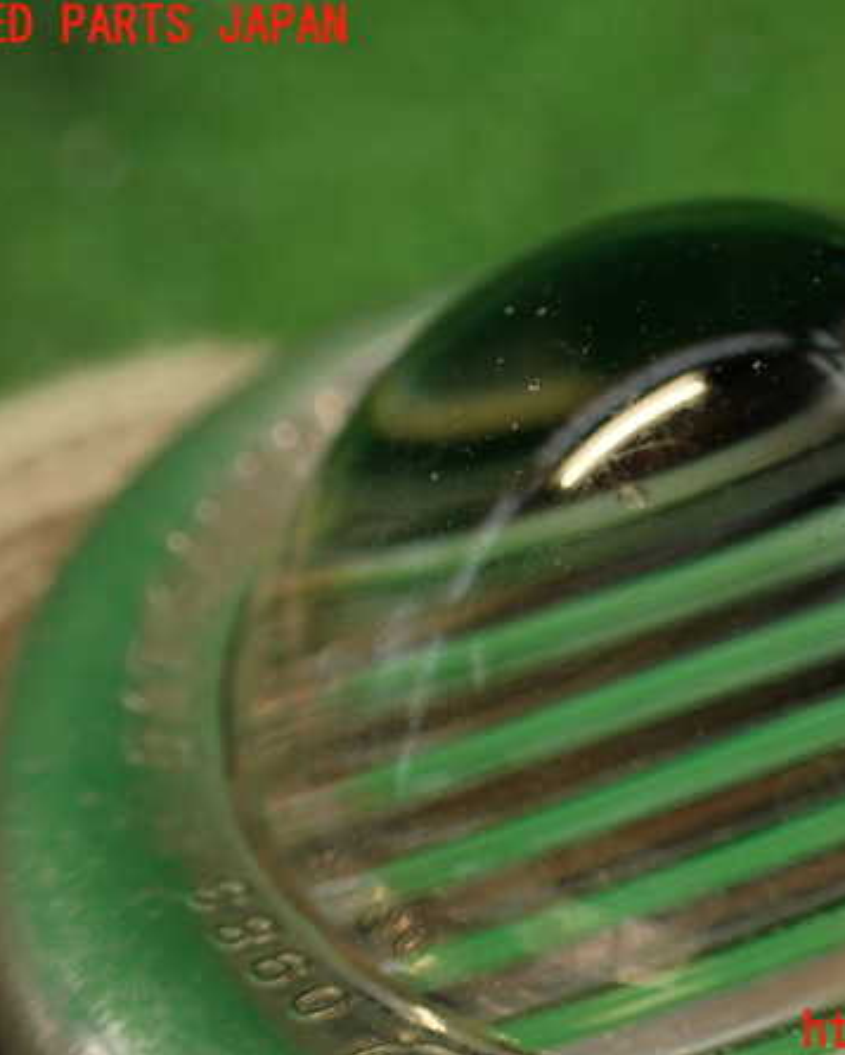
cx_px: 627
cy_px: 530
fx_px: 1313
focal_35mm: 42
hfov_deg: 35.0
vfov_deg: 43.8
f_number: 2.4
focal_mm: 5.79
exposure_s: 1/50
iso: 200
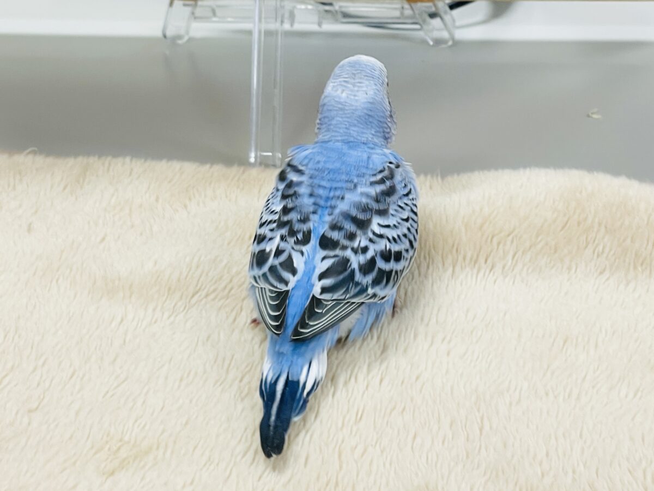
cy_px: 246
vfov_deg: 28.0
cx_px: 327
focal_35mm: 52
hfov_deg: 36.8
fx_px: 982
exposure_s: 1/99
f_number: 2
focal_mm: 6
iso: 50
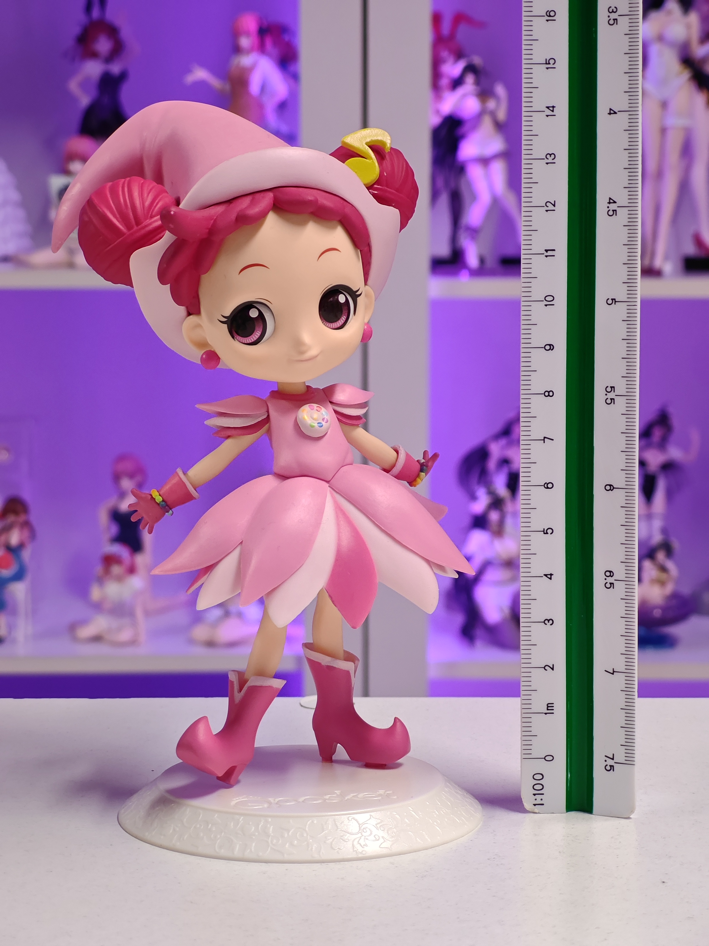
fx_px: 2185
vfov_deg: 24.4
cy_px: 473
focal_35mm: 80
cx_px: 354
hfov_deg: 18.4
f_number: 2.4
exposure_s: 1/33.3
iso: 640
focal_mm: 7.48
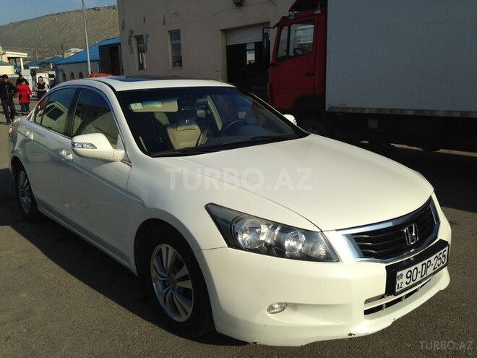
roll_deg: +2.3
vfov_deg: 42.9
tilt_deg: -13.7
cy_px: 179
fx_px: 455
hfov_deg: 55.4
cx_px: 238
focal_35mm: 33
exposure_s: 1/3012
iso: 50
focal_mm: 4.12
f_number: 2.4
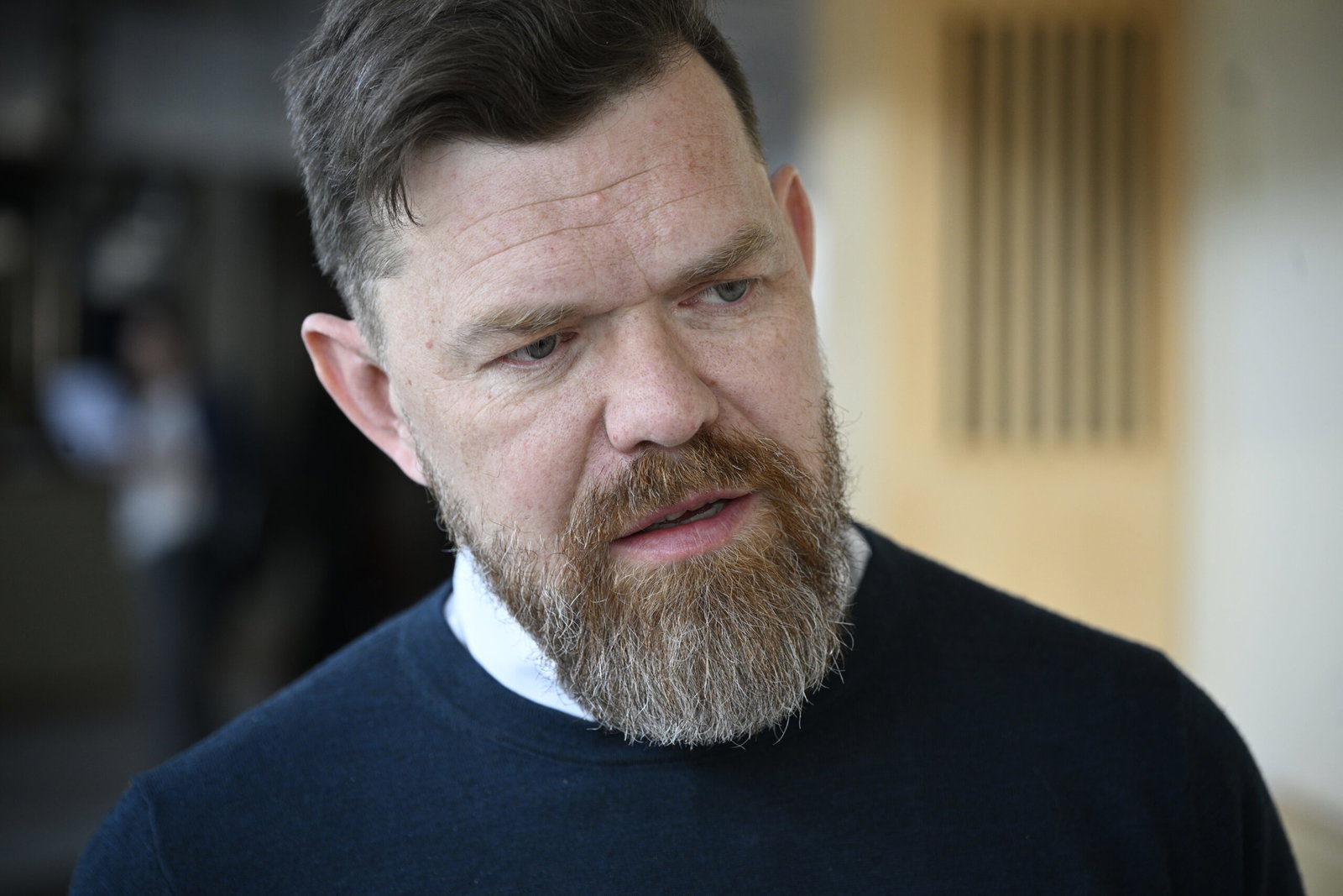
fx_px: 3917
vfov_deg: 13.0
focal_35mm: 105
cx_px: 672
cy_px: 448
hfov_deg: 19.5
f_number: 4
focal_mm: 105
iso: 900
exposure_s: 1/160
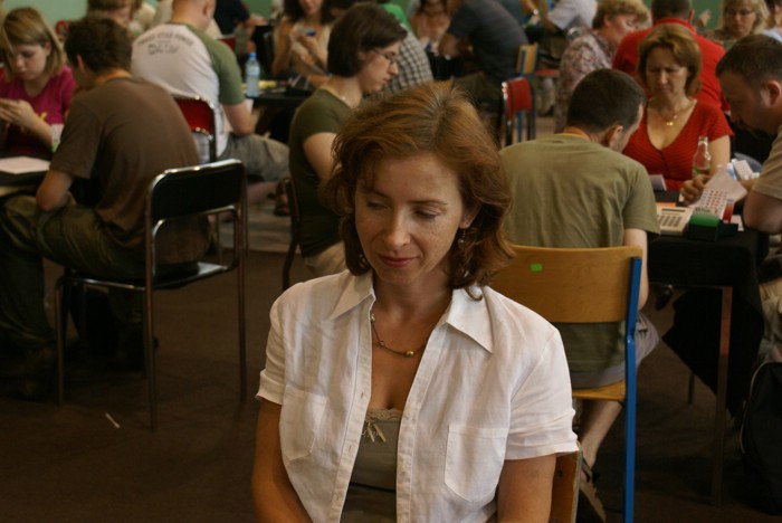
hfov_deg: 29.8
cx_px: 391
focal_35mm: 68
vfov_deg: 20.2
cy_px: 262
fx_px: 1467
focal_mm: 45
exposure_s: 1/30
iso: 400
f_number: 5.6
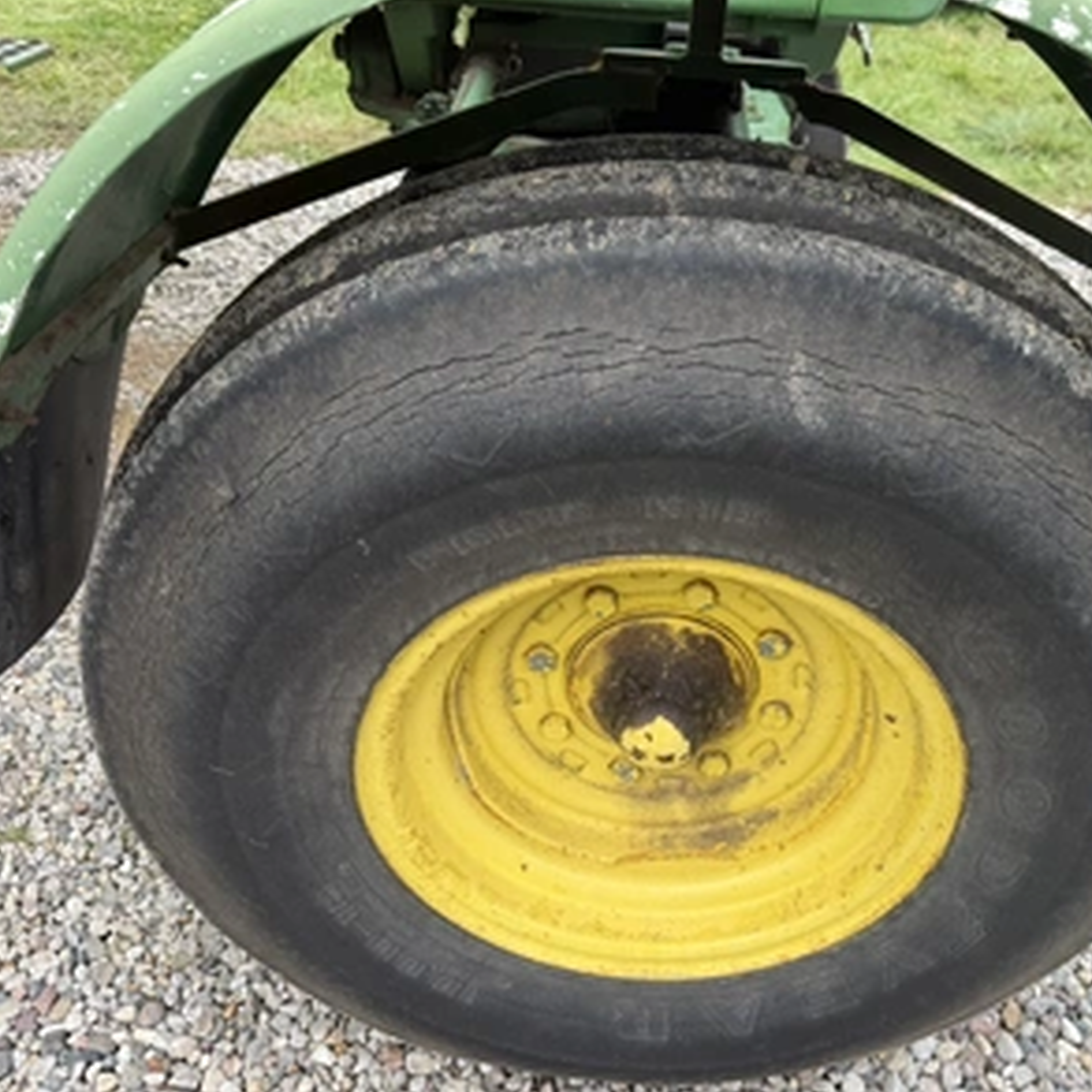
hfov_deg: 55.1
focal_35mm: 29
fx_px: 1035
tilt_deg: -38.2
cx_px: 671
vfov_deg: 55.6
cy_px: 537
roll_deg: -1.0
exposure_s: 1/1292
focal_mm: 6.76
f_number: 1.78
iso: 100
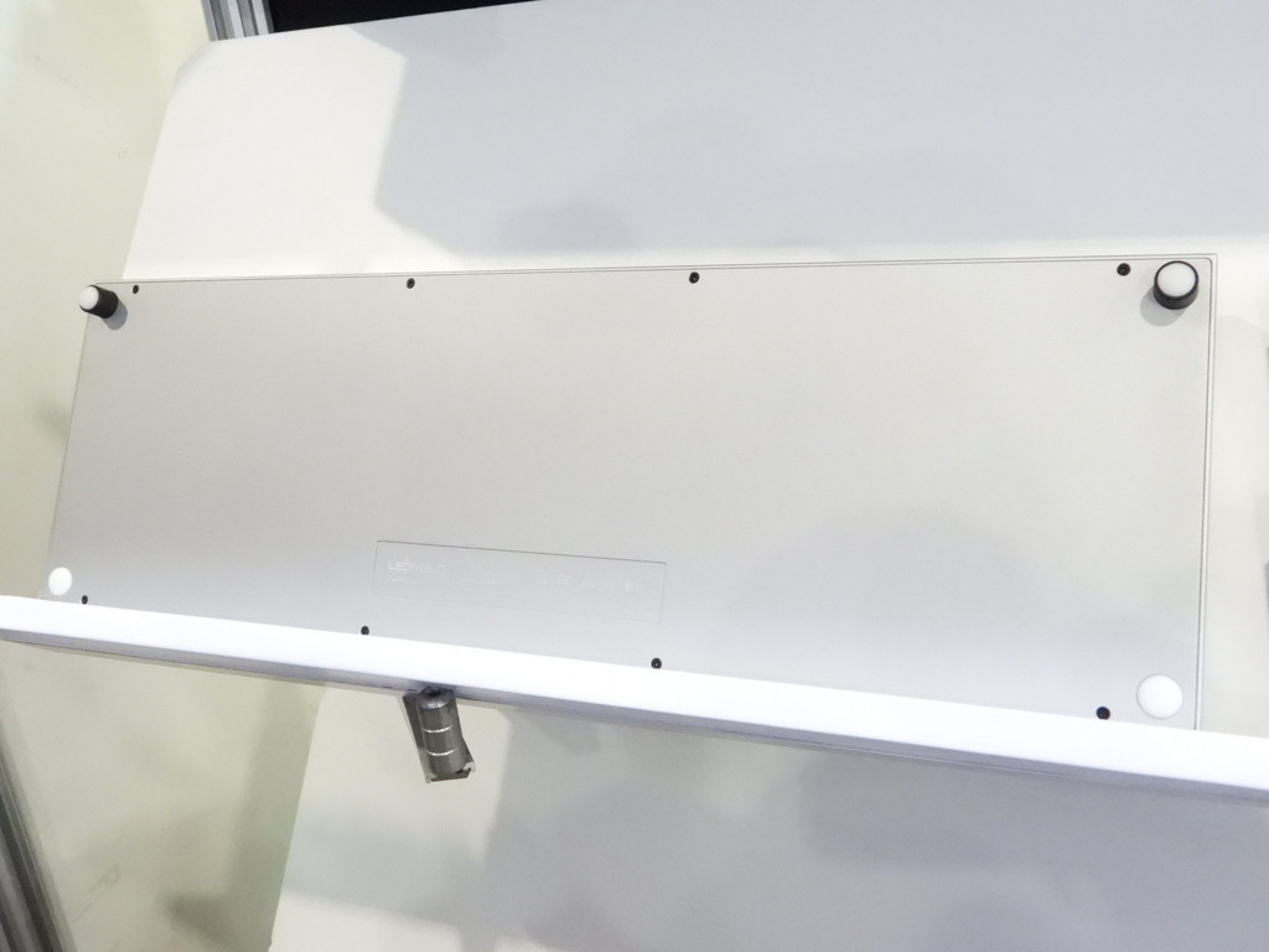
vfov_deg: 46.8
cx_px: 634
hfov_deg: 60.0
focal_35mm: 30
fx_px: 1100
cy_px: 476
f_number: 4
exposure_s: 1/160
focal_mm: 5.4
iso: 1600
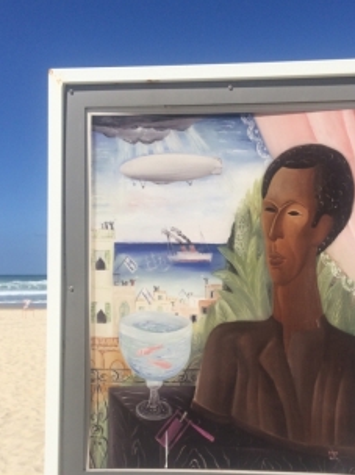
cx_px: 235
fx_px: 617
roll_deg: +1.6
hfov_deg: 31.9
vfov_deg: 41.9
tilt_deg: -3.2
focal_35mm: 45
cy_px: 290
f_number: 2.2
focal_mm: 4.15
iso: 32
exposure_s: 1/3731
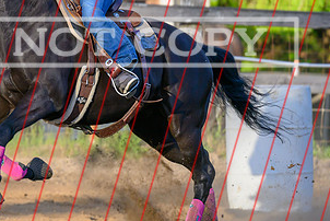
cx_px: 65
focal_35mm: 563
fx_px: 5166
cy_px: 46
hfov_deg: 3.7
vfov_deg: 2.4
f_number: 2.8
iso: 500
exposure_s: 1/2500
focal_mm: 200
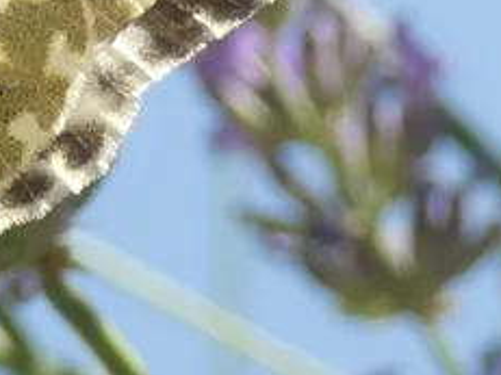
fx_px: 4412
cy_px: 46
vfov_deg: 4.9
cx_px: -93
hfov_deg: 6.5
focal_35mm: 305
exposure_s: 1/250
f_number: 5
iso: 80
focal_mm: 19.7
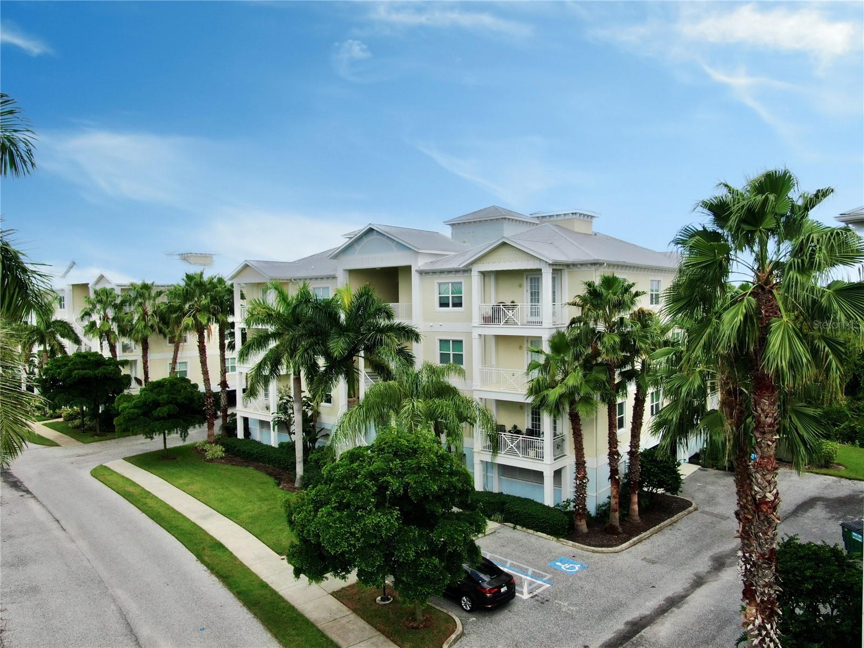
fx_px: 599
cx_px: 432
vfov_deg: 56.8
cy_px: 324
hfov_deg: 71.6
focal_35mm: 24
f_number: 2.8
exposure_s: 1/1600
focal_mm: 4.39
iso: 100
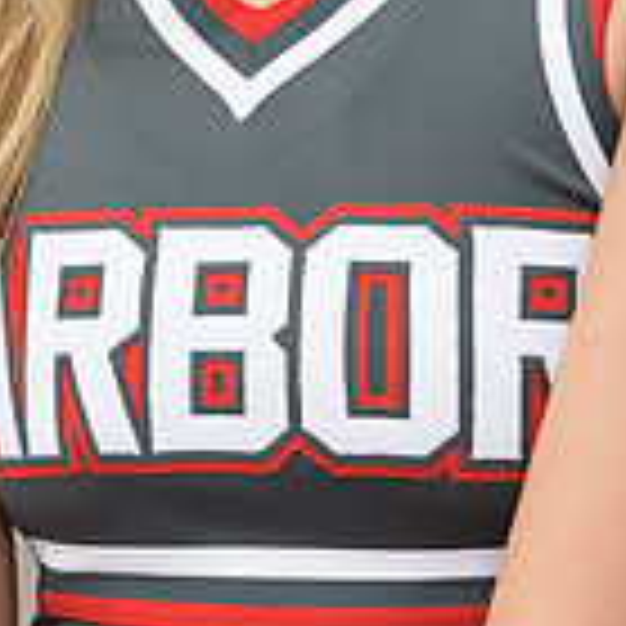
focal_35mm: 192
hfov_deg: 9.1
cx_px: 270
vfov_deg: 9.0
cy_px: -45
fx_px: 3928
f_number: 5.6
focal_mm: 70
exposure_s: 1/1250
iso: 800
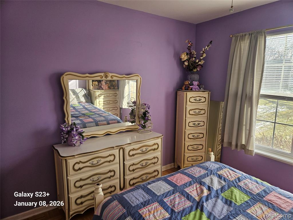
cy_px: 110
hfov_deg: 73.9
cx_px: 146
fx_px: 195
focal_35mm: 23
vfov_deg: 58.9
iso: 100
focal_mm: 5.4
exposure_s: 1/359
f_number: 1.8
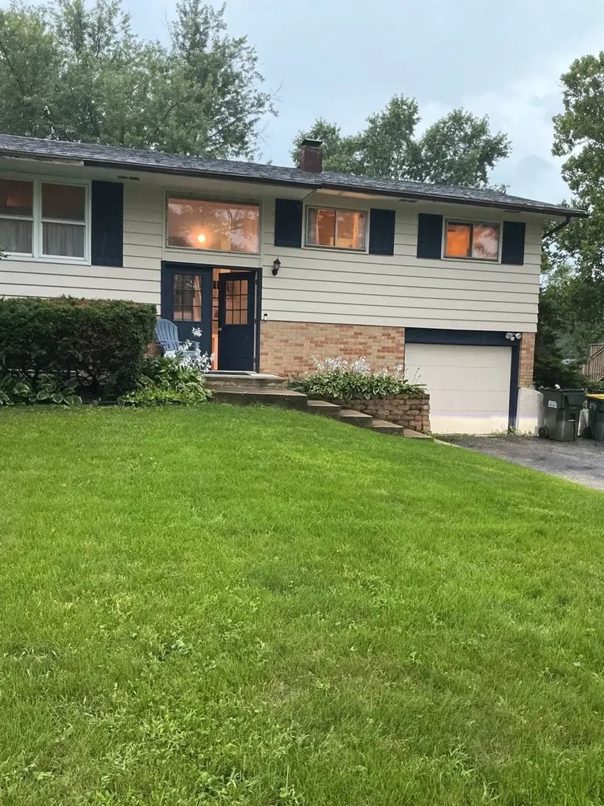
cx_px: 302
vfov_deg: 61.7
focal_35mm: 29
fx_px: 675
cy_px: 403
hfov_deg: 48.2
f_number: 1.8
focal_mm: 3
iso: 200
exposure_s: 1/60
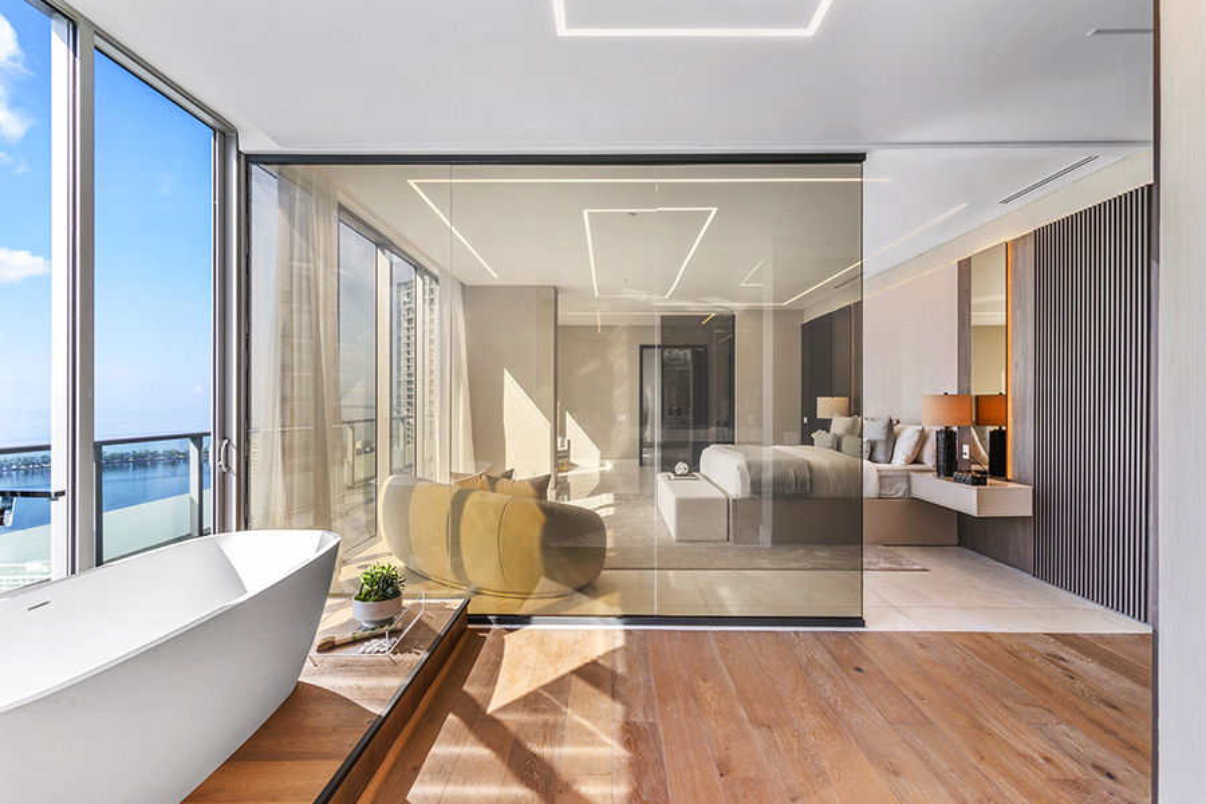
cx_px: 603
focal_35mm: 17
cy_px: 402
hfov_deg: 93.3
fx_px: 569
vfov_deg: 70.4
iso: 320
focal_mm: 17
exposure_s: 1/160
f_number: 7.1
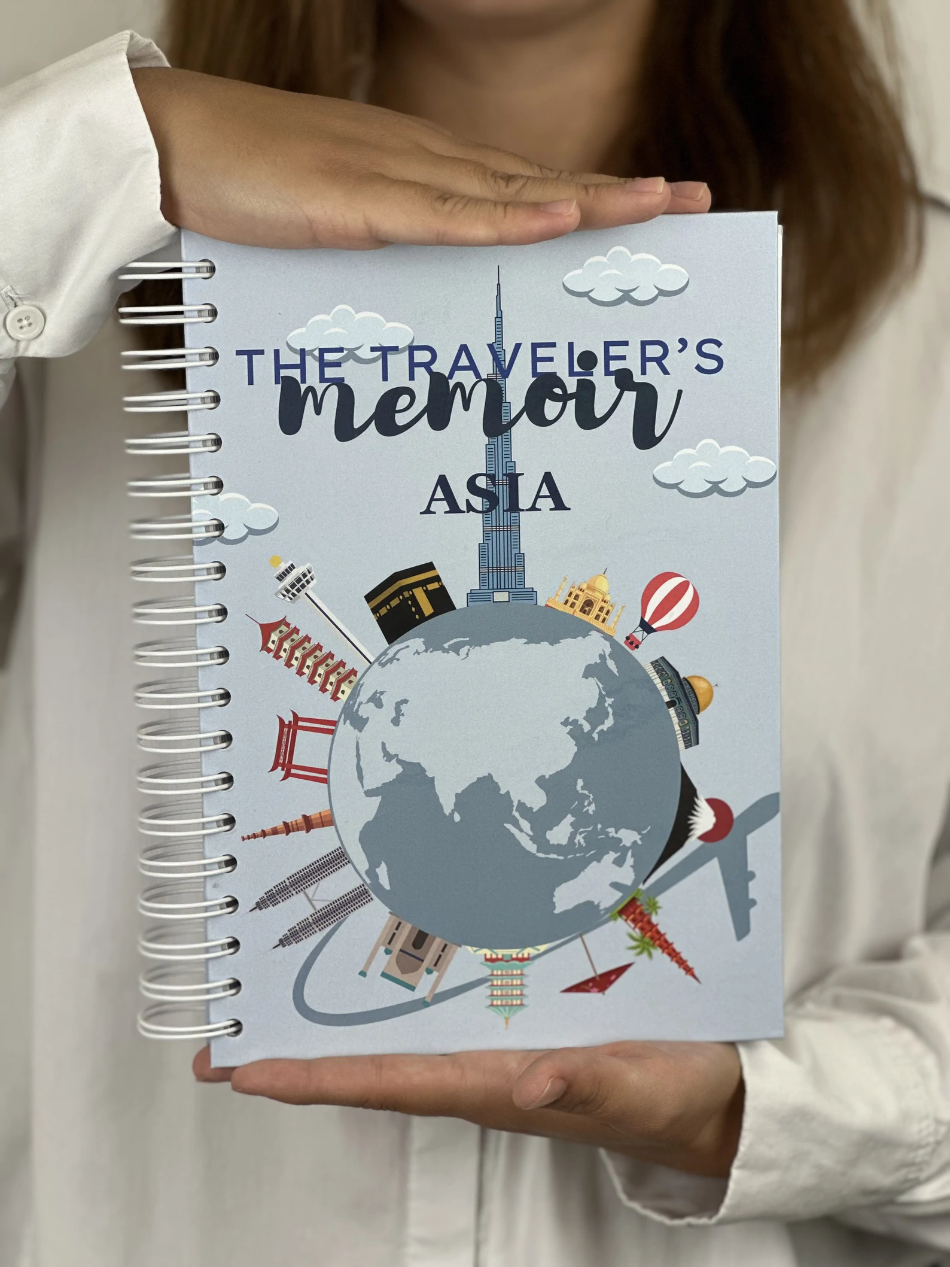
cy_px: 634
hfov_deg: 19.1
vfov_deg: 25.3
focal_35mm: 77
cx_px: 475
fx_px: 2817
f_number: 2.8
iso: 64
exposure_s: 1/100
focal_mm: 9
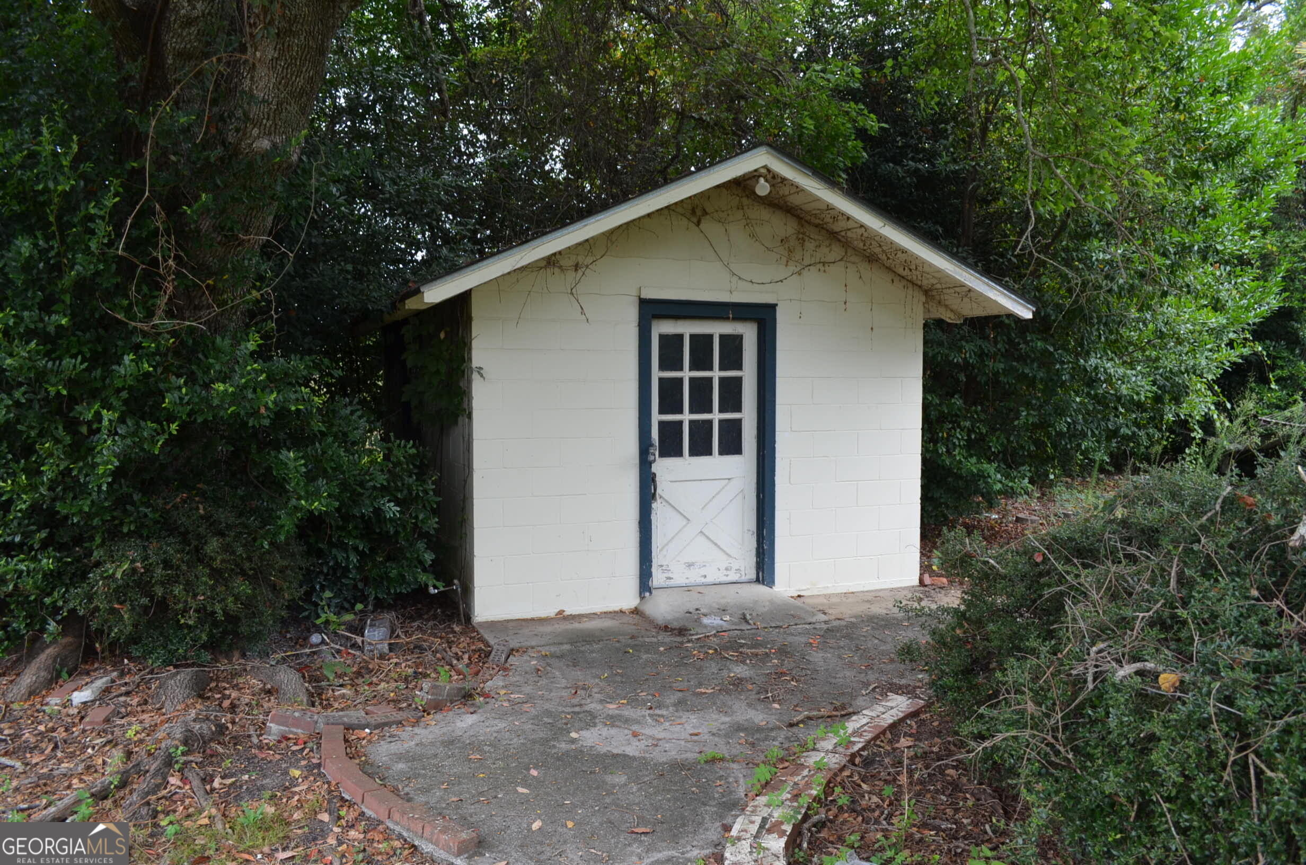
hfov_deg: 67.5
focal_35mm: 27
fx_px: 977
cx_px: 653
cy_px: 432
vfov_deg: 47.7
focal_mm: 18
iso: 400
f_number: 5
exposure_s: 1/100
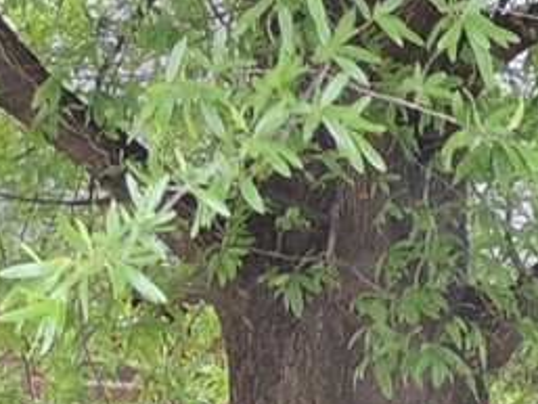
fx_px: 4058
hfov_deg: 7.5
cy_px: 467
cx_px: 758
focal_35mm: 261
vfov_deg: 5.7
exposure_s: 1/50
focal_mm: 6.2
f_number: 3.3
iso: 100
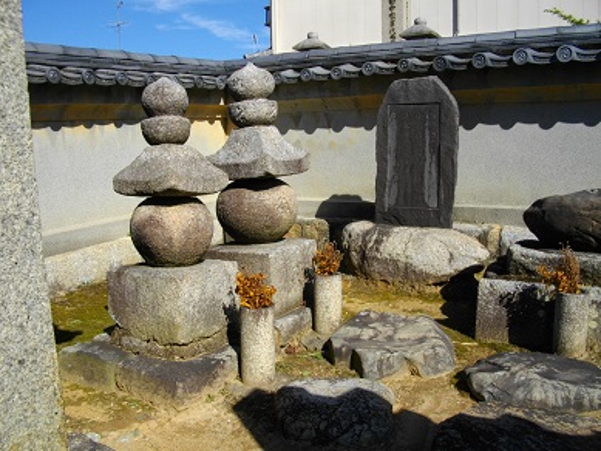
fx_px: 556
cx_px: 300
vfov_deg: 44.2
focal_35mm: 32
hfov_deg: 56.8
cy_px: 226
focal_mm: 5.7
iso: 100
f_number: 5.5
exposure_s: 1/500
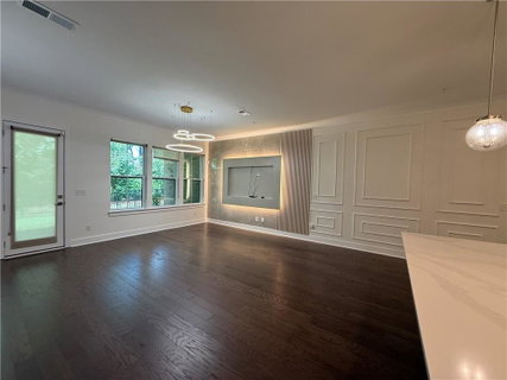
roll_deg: -2.3
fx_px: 205
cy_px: 190
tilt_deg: -1.0
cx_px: 254
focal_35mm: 14
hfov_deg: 102.1
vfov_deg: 85.6
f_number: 2.2
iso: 160
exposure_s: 1/120
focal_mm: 2.22
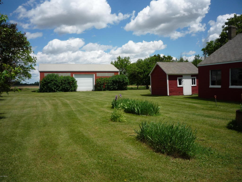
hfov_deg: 56.8
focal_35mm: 32
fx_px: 224
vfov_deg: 44.2
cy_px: 91
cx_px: 121
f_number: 5.6
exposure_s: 1/640
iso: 100
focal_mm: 5.2
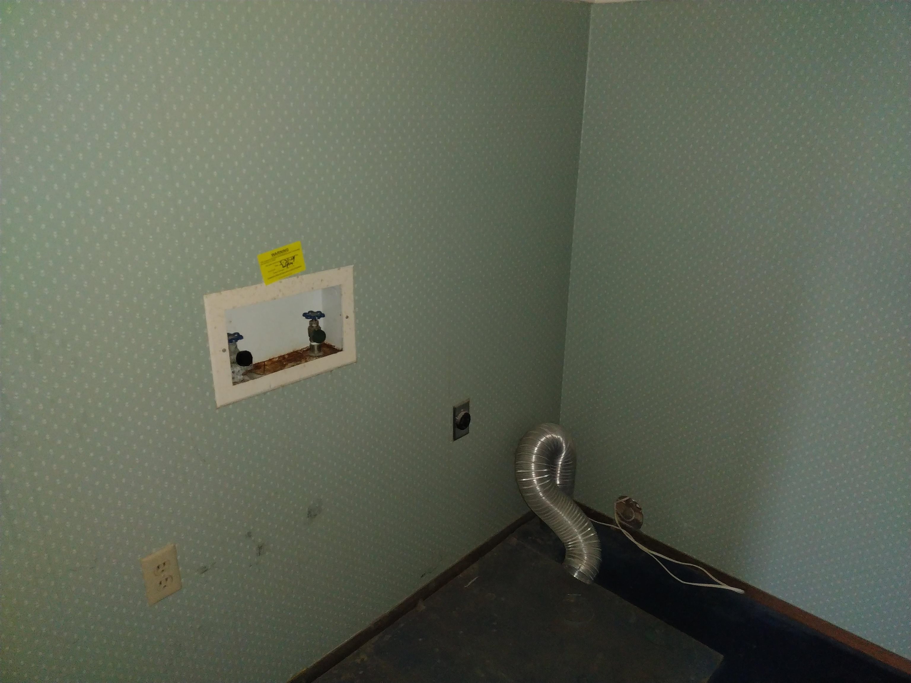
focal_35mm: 27
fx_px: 711
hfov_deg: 65.3
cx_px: 456
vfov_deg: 51.4
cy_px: 342
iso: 609
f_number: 1.7
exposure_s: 1/40
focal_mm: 4.71
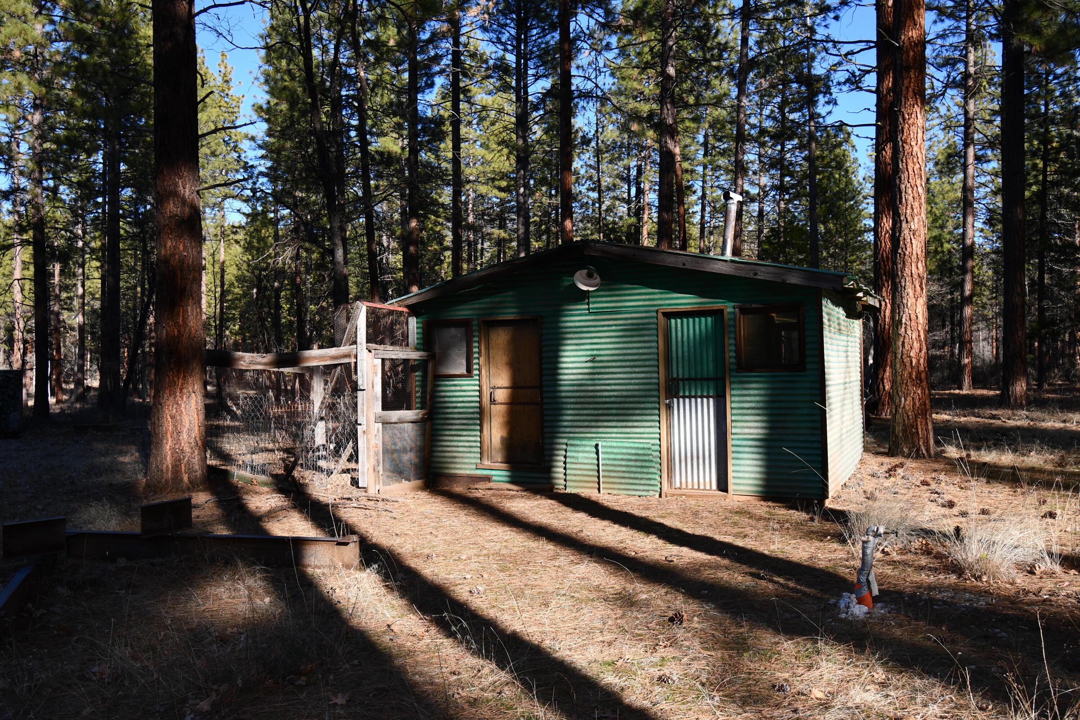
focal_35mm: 30
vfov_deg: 43.6
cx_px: 540
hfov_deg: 61.9
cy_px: 360
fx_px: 900
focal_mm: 20
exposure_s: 1/200
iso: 100
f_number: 7.1
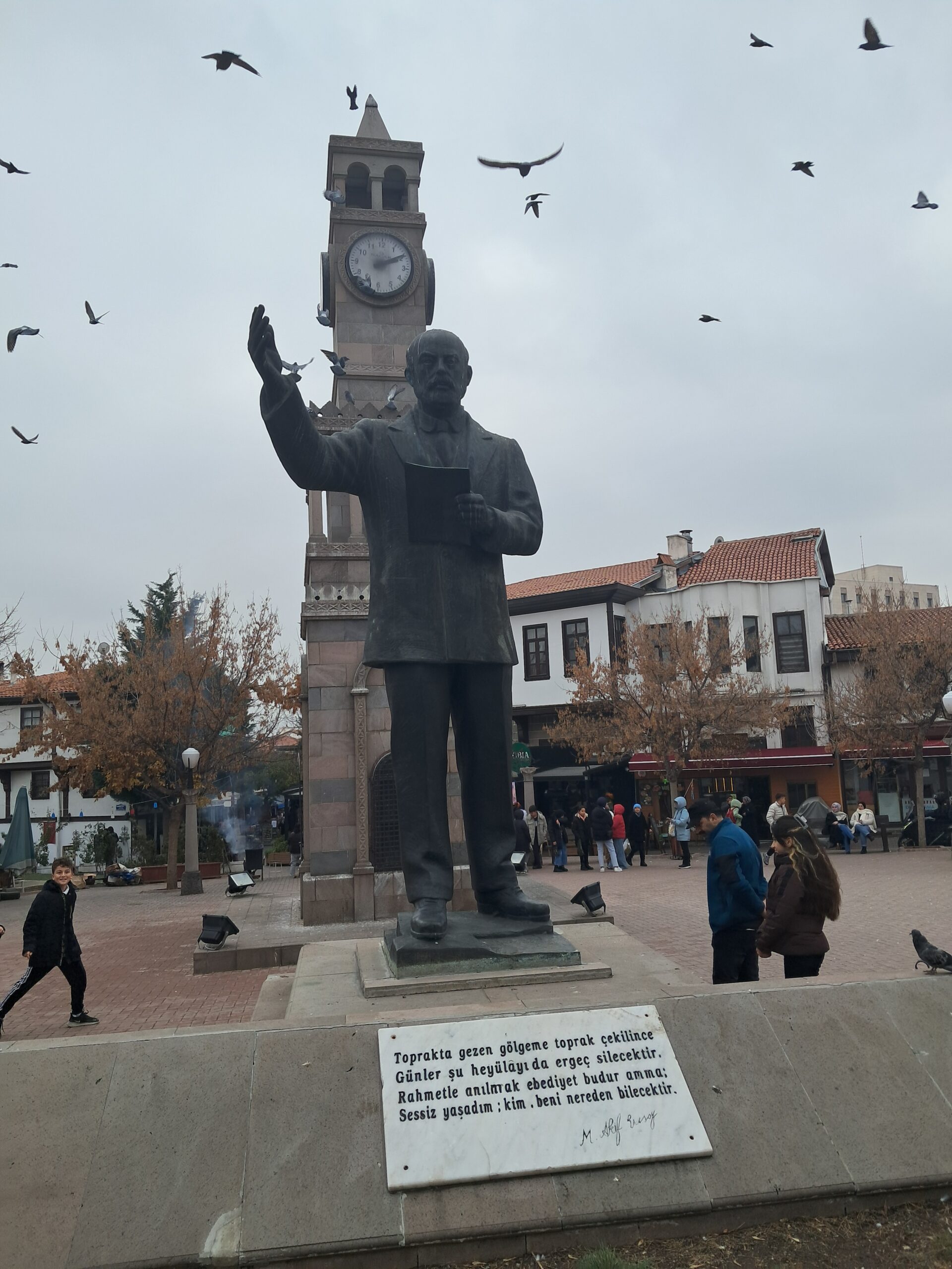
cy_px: 634
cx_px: 476
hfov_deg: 51.4
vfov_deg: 65.3
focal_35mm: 27
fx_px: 990
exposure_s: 1/408
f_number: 1.8
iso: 50
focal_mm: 4
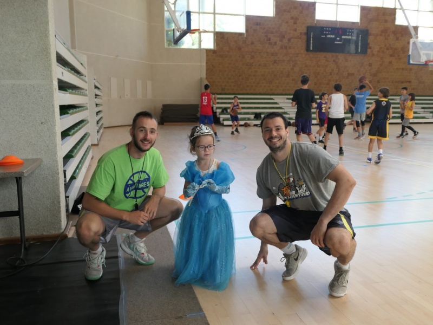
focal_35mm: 30
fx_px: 375
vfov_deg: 46.8
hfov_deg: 60.0
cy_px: 162
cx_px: 216
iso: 640
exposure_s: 1/250
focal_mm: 10.2
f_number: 2.5
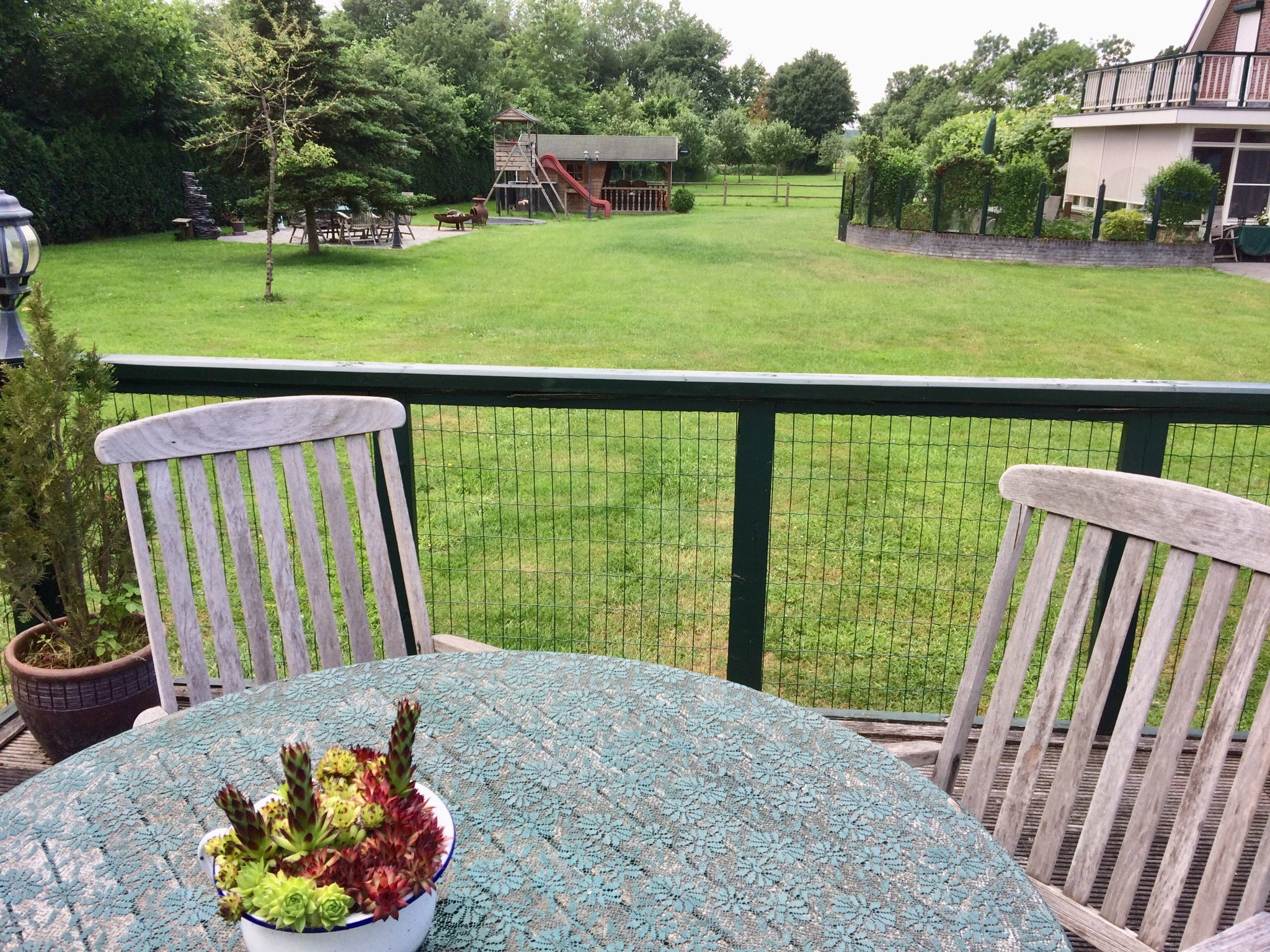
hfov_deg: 61.7
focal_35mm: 29
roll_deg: -1.7
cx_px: 635
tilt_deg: -14.0
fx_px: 1064
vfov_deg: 48.2
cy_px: 476
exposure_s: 1/446
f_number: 2.2
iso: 32
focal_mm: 4.15
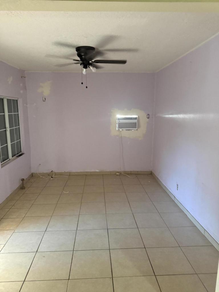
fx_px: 202
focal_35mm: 24
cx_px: 110
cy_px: 146
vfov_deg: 71.6
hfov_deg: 56.8
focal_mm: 6.76
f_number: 1.78
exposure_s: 1/60
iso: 800
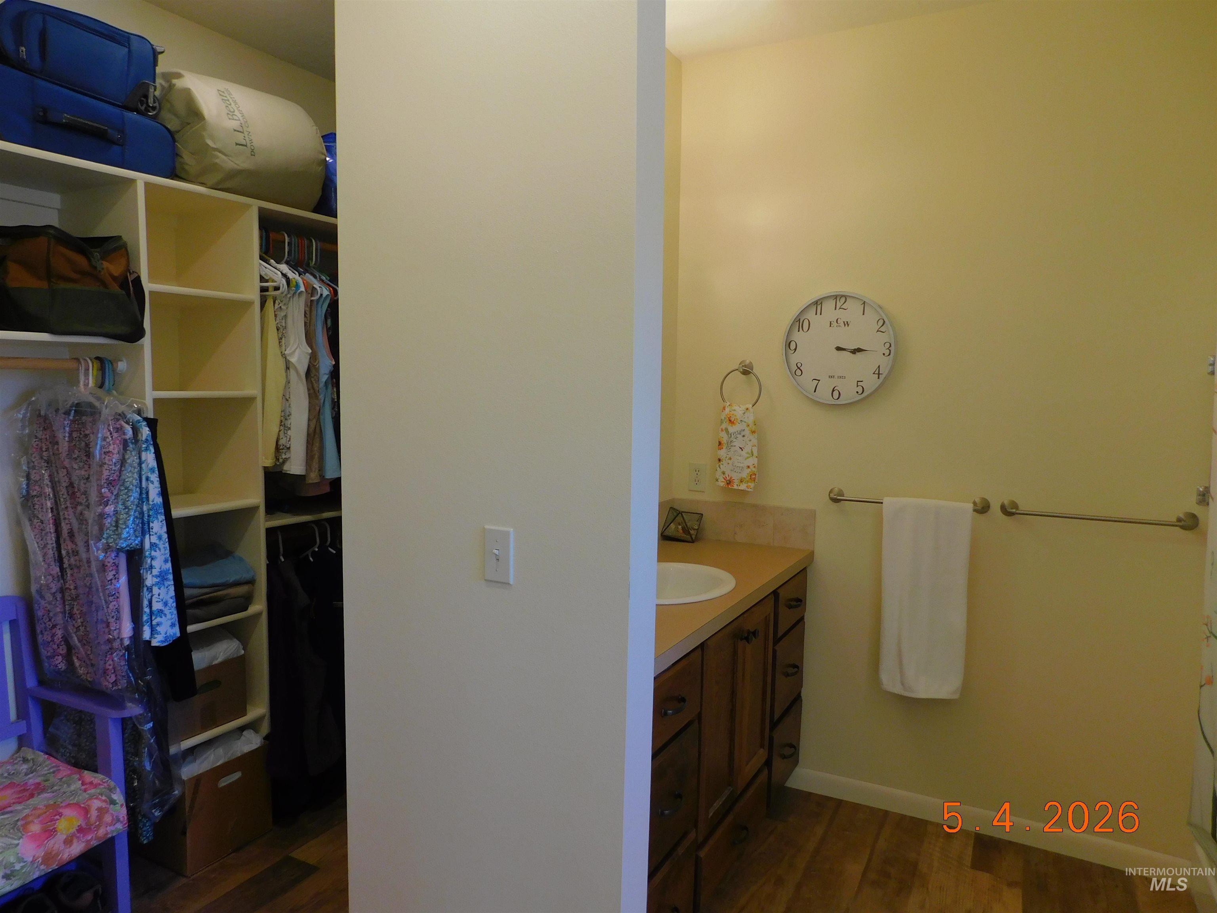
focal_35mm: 23
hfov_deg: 73.9
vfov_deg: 58.9
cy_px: 456
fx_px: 809
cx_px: 608
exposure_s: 1/30
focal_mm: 4
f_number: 3
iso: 125
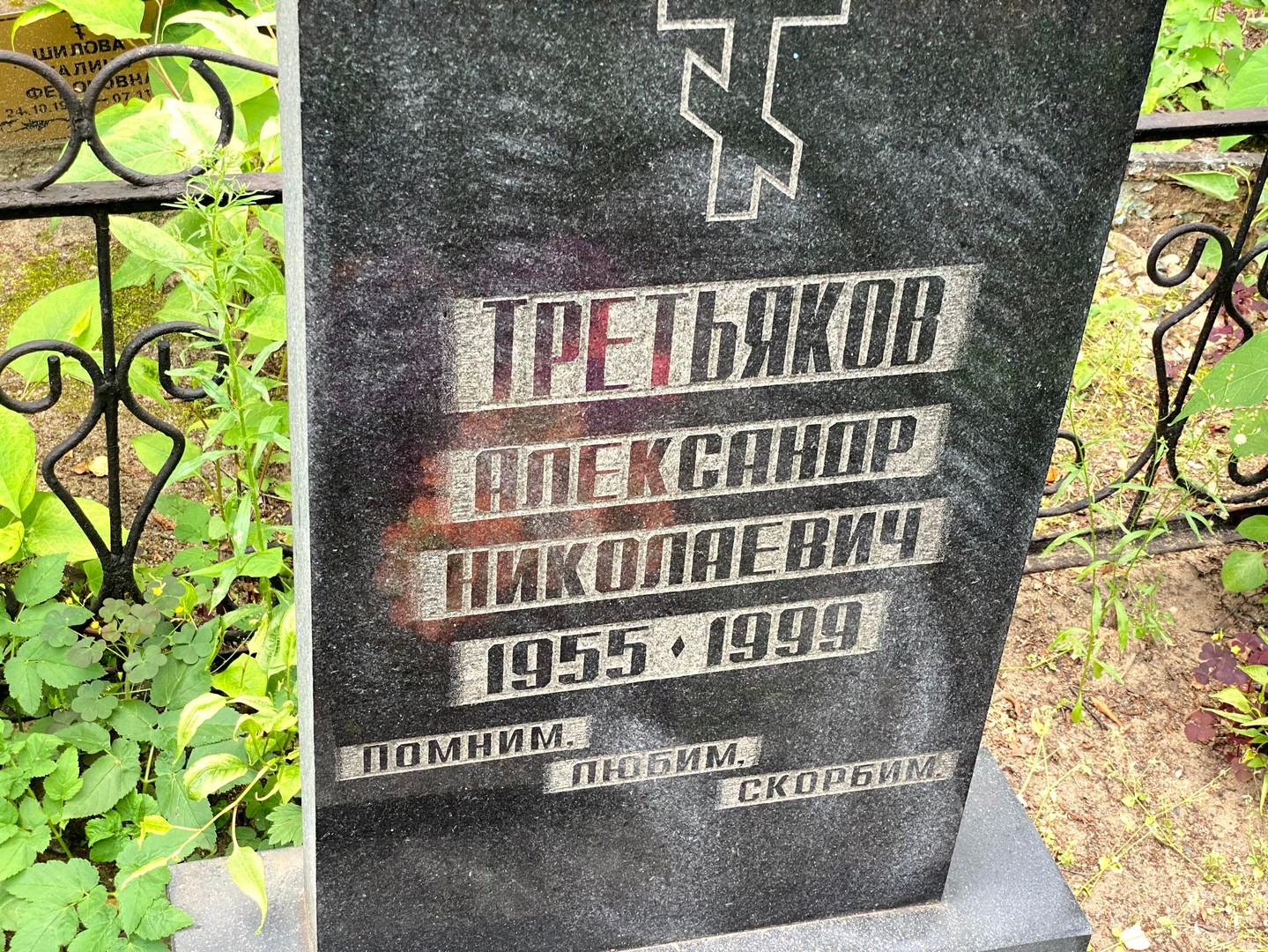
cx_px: 634
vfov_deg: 28.0
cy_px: 476
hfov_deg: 36.8
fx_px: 1905
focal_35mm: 52
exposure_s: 1/122
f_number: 2
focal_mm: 6
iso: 80
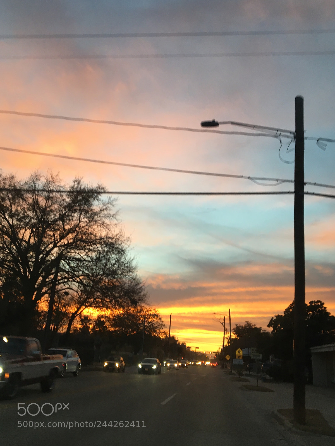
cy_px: 223
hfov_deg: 48.2
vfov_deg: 61.7
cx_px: 168
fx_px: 374
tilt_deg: +15.2
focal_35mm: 29
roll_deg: +2.8
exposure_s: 1/40
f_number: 2.2
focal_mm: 4.15
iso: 25
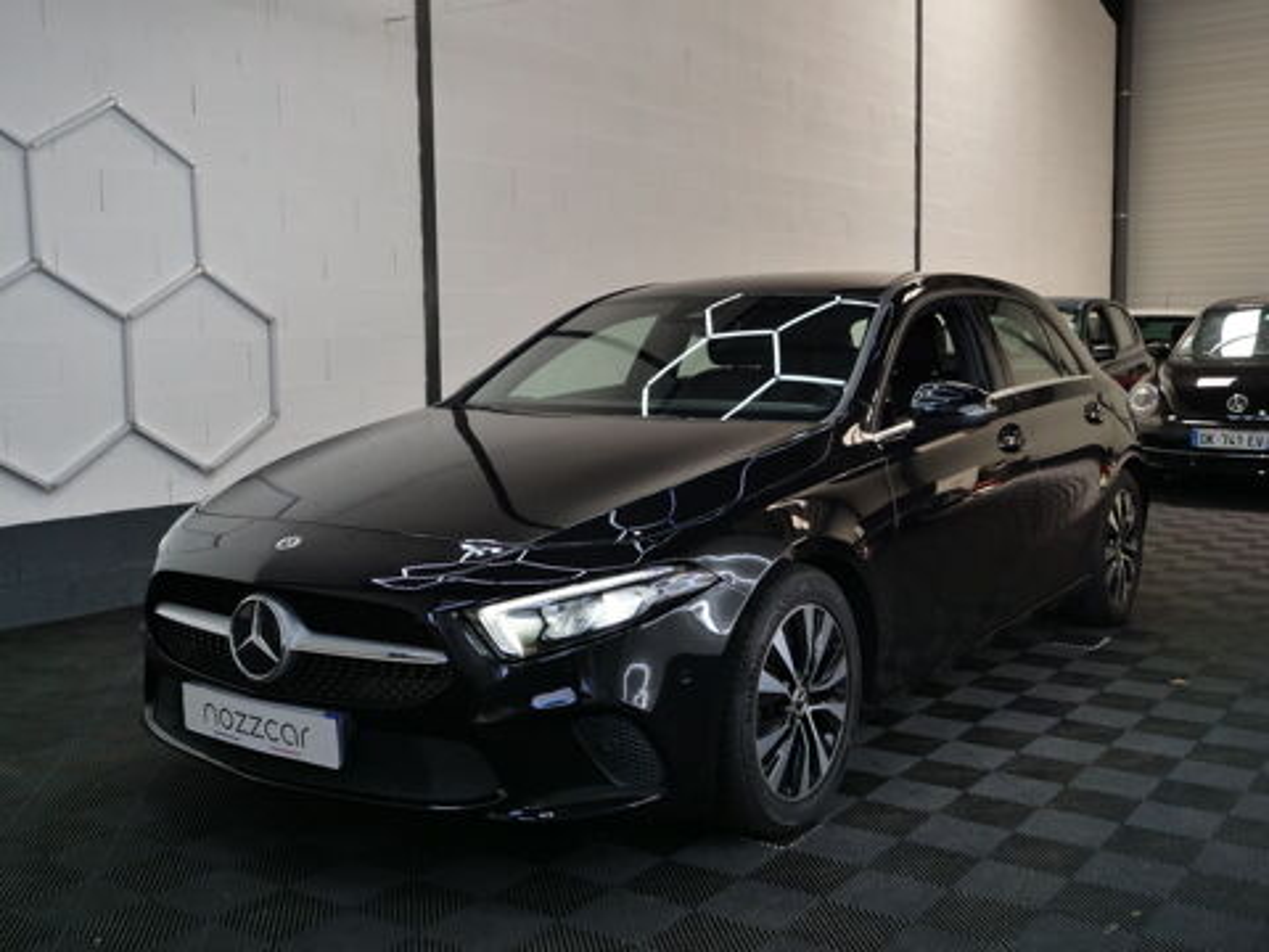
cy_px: 476
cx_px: 634
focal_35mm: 36
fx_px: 1320
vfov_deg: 39.7
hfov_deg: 51.4
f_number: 3.2
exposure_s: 1/60
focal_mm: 18
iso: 250
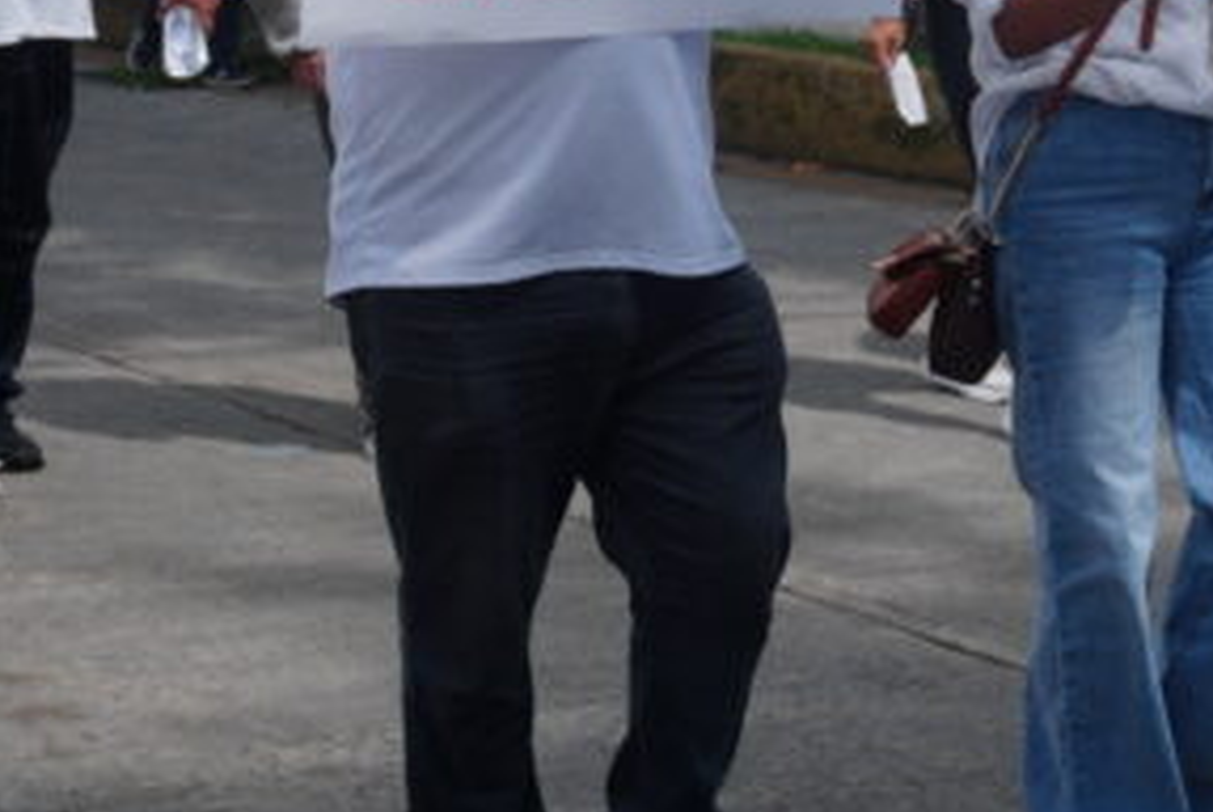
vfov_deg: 11.7
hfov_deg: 17.6
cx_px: 655
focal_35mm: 116
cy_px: 78
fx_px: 3924
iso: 160
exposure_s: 1/1600
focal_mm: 29
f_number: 4.5
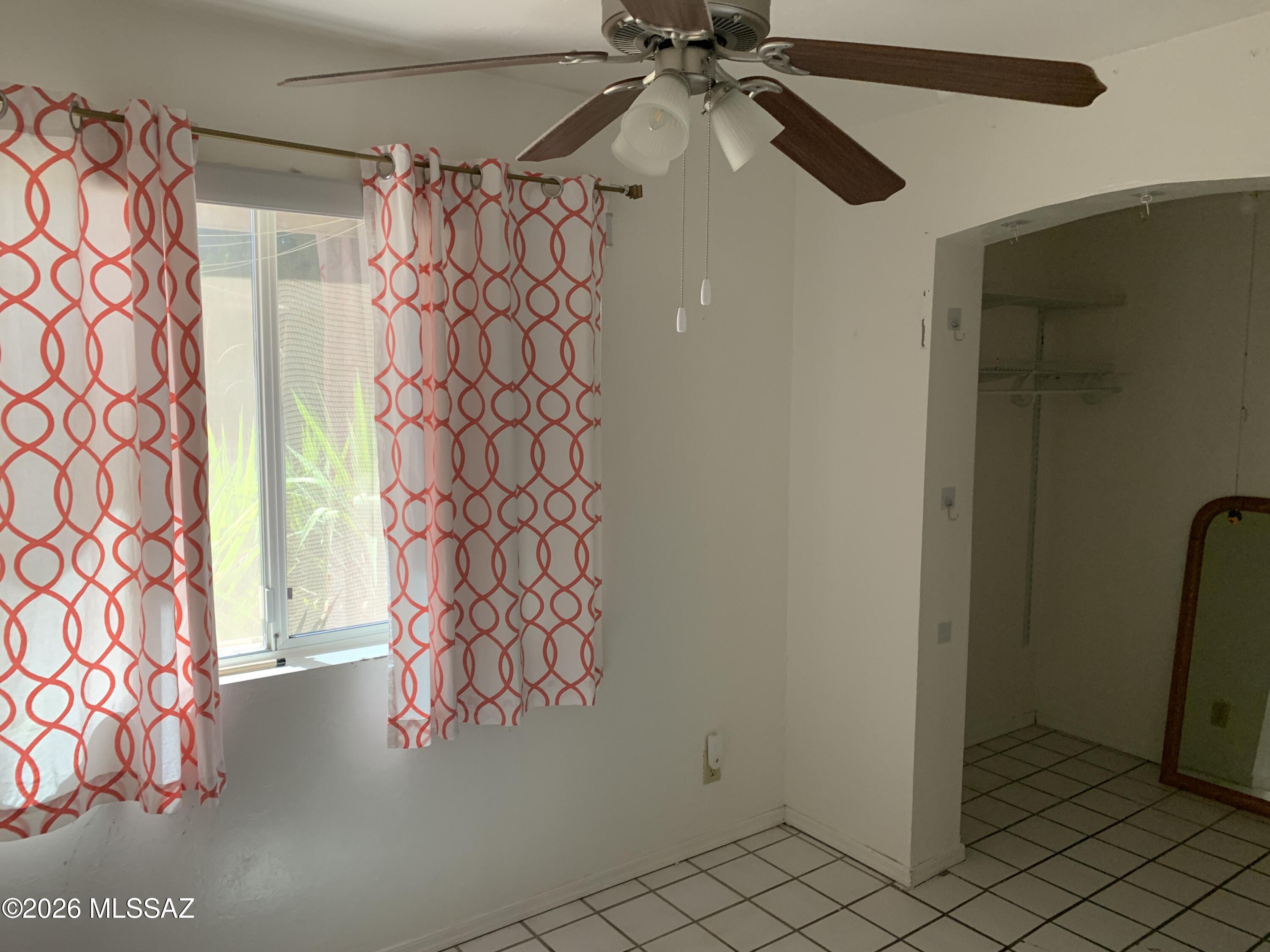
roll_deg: +0.0
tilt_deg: -3.5
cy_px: 476
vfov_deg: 53.1
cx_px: 635
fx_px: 954
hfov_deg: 67.3
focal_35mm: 26
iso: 100
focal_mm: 4.25
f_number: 1.8
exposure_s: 1/61
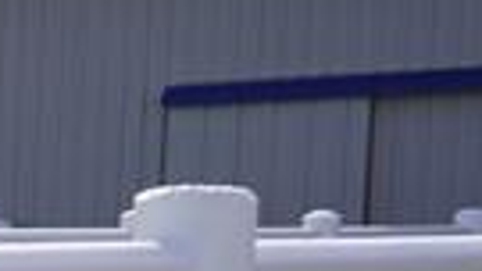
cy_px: 560
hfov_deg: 8.9
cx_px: -1025
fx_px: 2429
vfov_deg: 6.2
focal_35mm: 190
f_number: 9
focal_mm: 24
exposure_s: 1/125
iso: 100
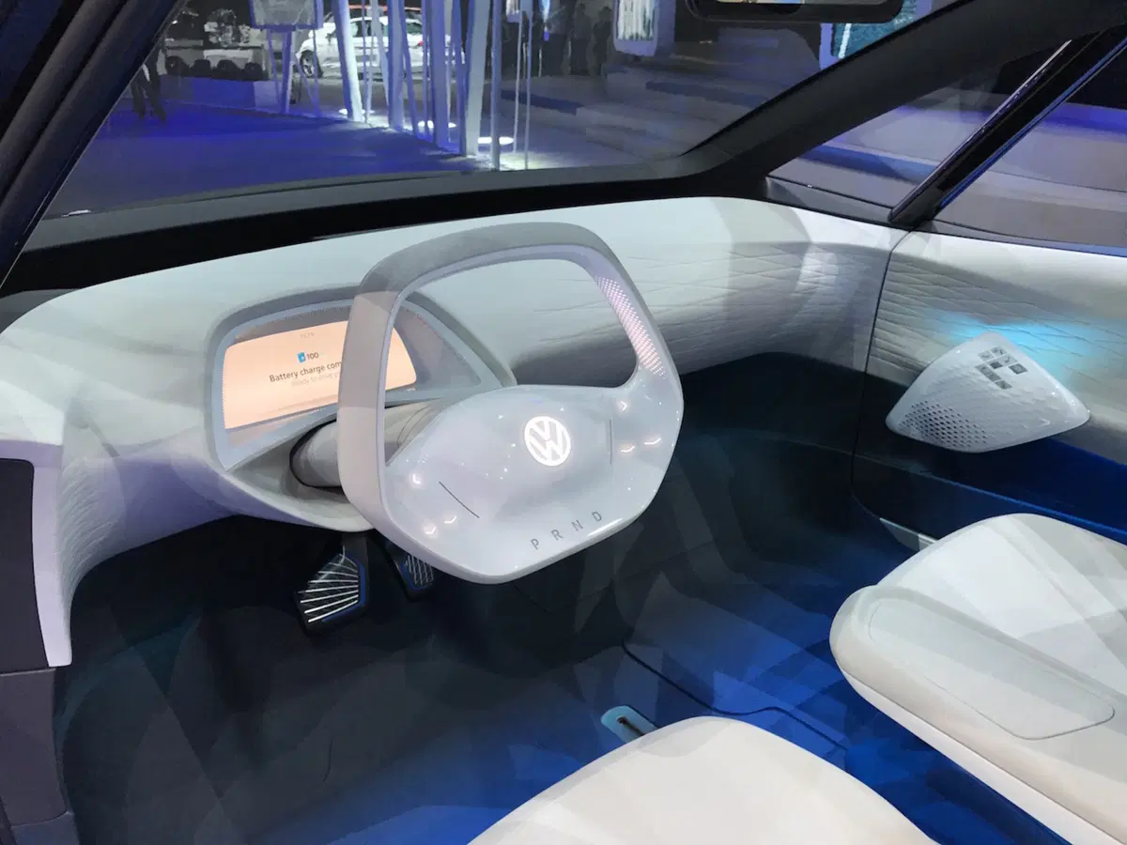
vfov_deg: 49.7
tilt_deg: -21.8
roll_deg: -2.1
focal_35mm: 28
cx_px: 564
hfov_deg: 63.4
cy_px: 422
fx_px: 912
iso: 32
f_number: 1.8
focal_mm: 3.99
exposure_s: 1/111
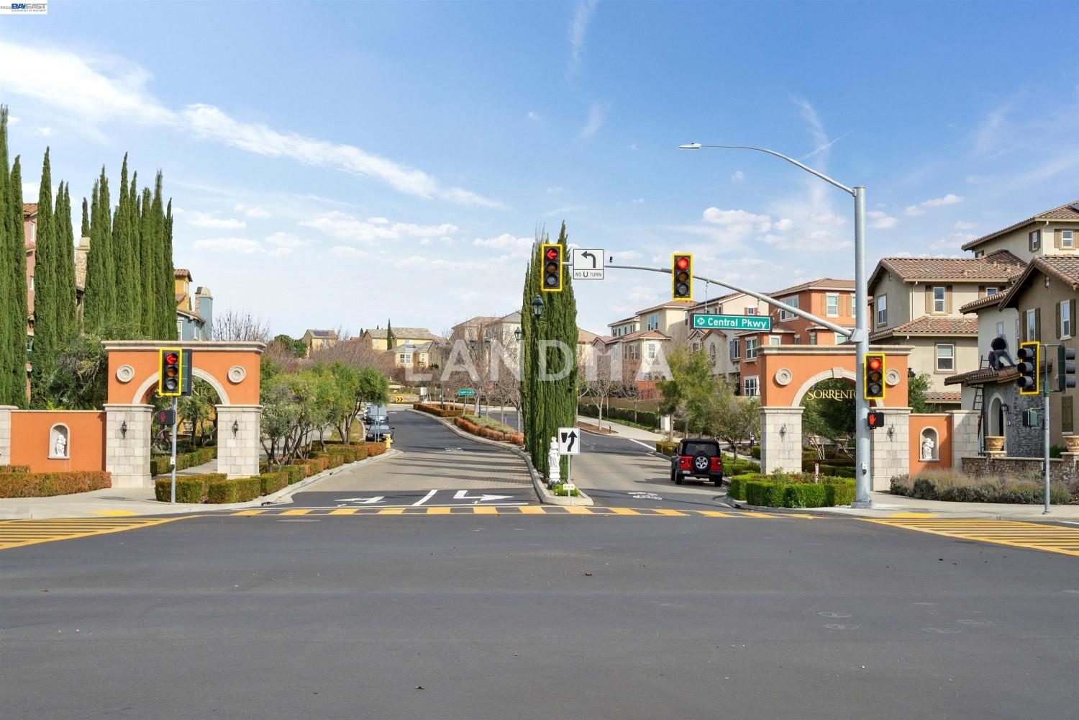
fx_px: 1349
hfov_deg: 43.6
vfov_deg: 29.9
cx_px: 540
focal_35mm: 45
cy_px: 360
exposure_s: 1/1600
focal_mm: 30
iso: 400
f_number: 9
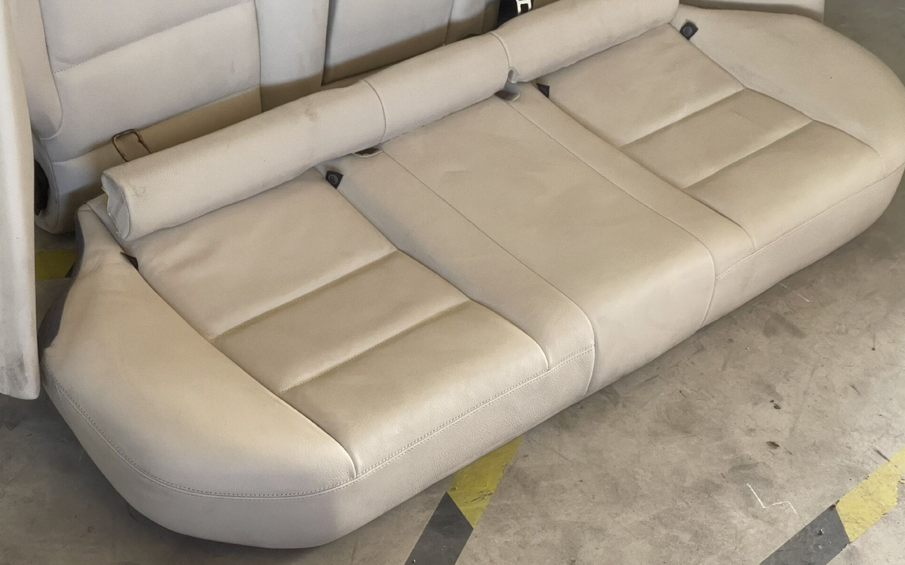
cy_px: 264
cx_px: 452
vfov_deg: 19.1
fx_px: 1677
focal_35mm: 68
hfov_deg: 30.2
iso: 250
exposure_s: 1/60
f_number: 2.2
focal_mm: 7.5
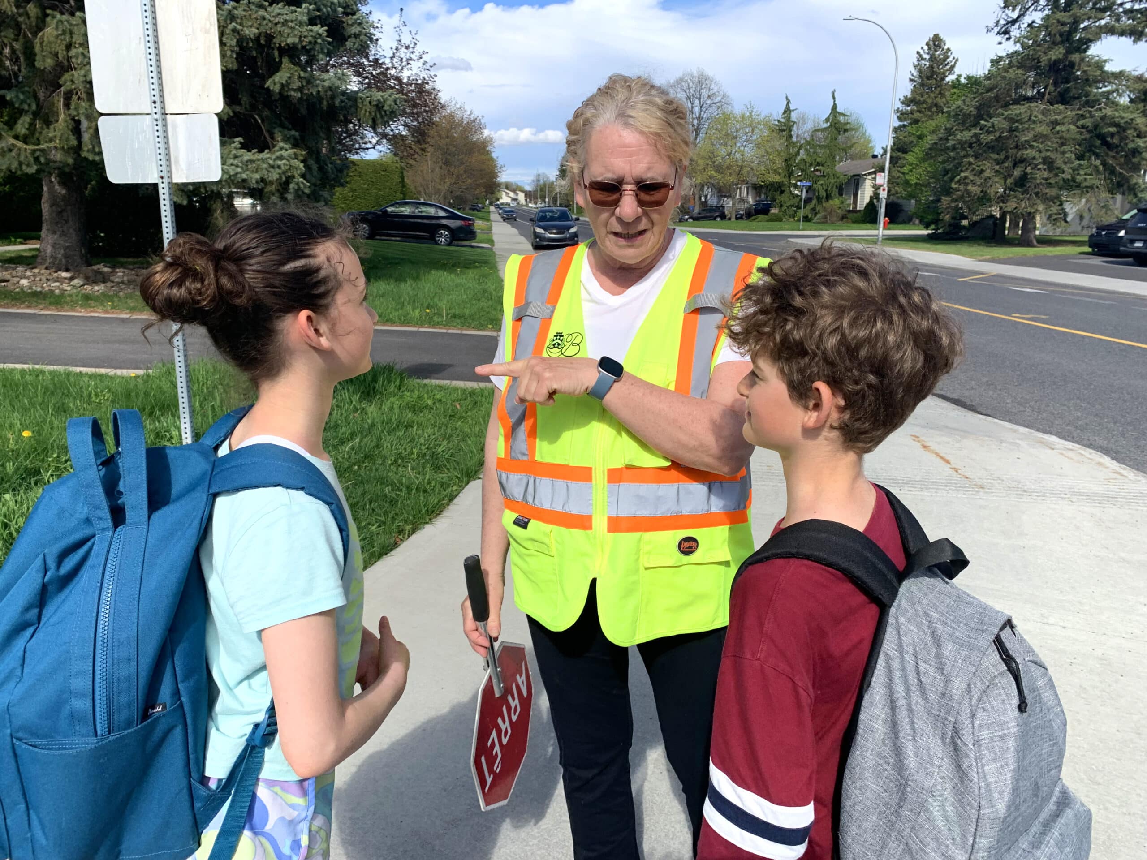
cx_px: 574
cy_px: 430
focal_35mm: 26
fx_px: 862
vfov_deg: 53.1
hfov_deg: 67.3
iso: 25
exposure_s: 1/2208
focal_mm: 4.25
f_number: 1.8
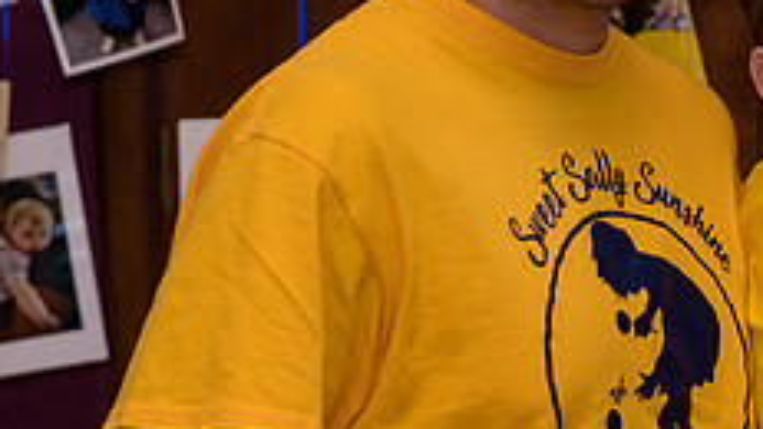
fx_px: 4532
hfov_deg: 9.5
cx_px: 842
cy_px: 203
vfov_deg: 5.4
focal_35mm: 224
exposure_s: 1/125
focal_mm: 85
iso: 320
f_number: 4
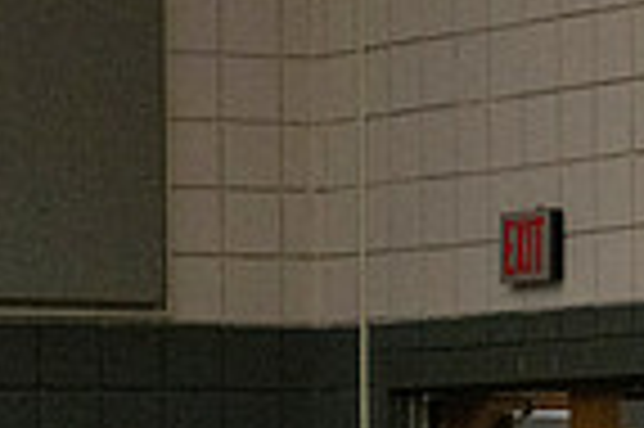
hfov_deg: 7.1
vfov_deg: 4.8
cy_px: 606
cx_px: 1049
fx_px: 5075
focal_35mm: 284
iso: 10000
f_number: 4
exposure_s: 1/500
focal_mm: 70
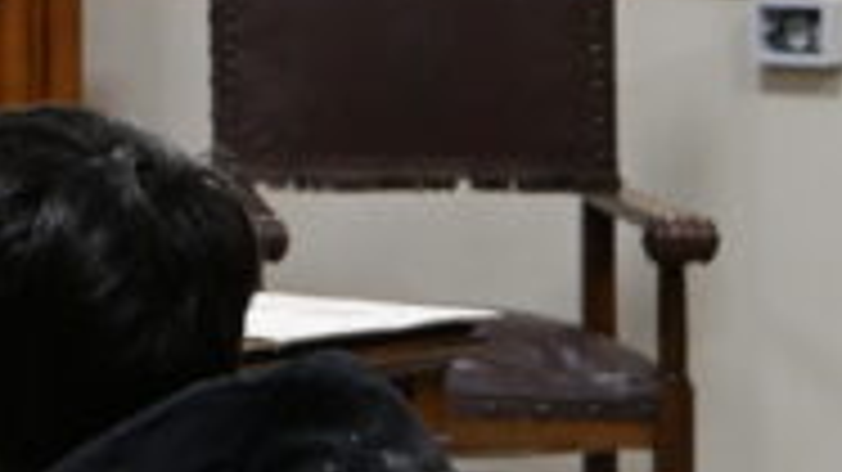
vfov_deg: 3.8
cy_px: -342
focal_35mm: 315
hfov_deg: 6.7
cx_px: -770
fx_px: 7030
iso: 1250
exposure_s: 1/80
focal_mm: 50
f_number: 6.3
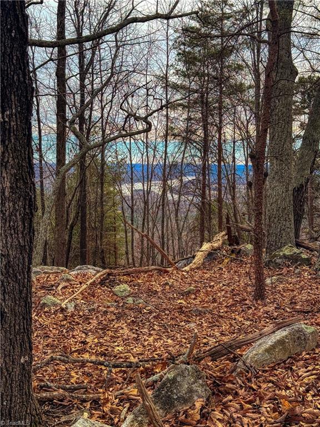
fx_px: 592
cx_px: 160
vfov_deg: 39.7
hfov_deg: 30.3
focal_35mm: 48
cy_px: 214
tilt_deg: -5.2
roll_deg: -0.7
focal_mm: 6.76
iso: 64
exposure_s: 1/2252
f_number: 1.78
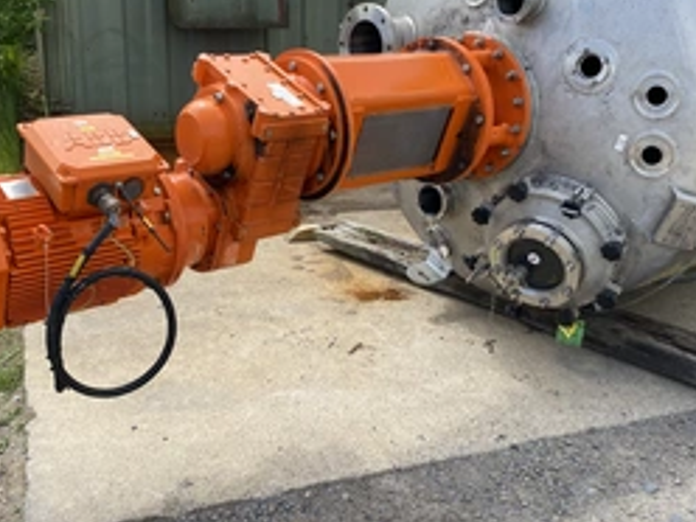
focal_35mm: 42
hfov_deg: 44.8
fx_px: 844
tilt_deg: -16.6
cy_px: 205
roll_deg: -2.1
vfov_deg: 34.2
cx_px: 345
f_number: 1.8
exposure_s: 1/1565
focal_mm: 4.25
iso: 32
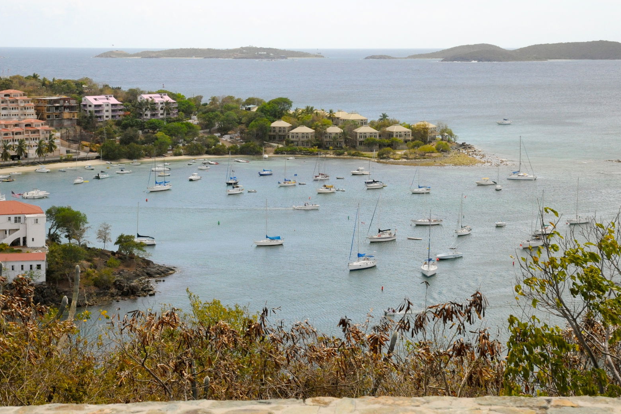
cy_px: 167
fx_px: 1311
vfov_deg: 17.9
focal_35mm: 76
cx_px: 287
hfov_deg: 26.7
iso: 3200
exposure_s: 1/1000
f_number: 16
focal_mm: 62
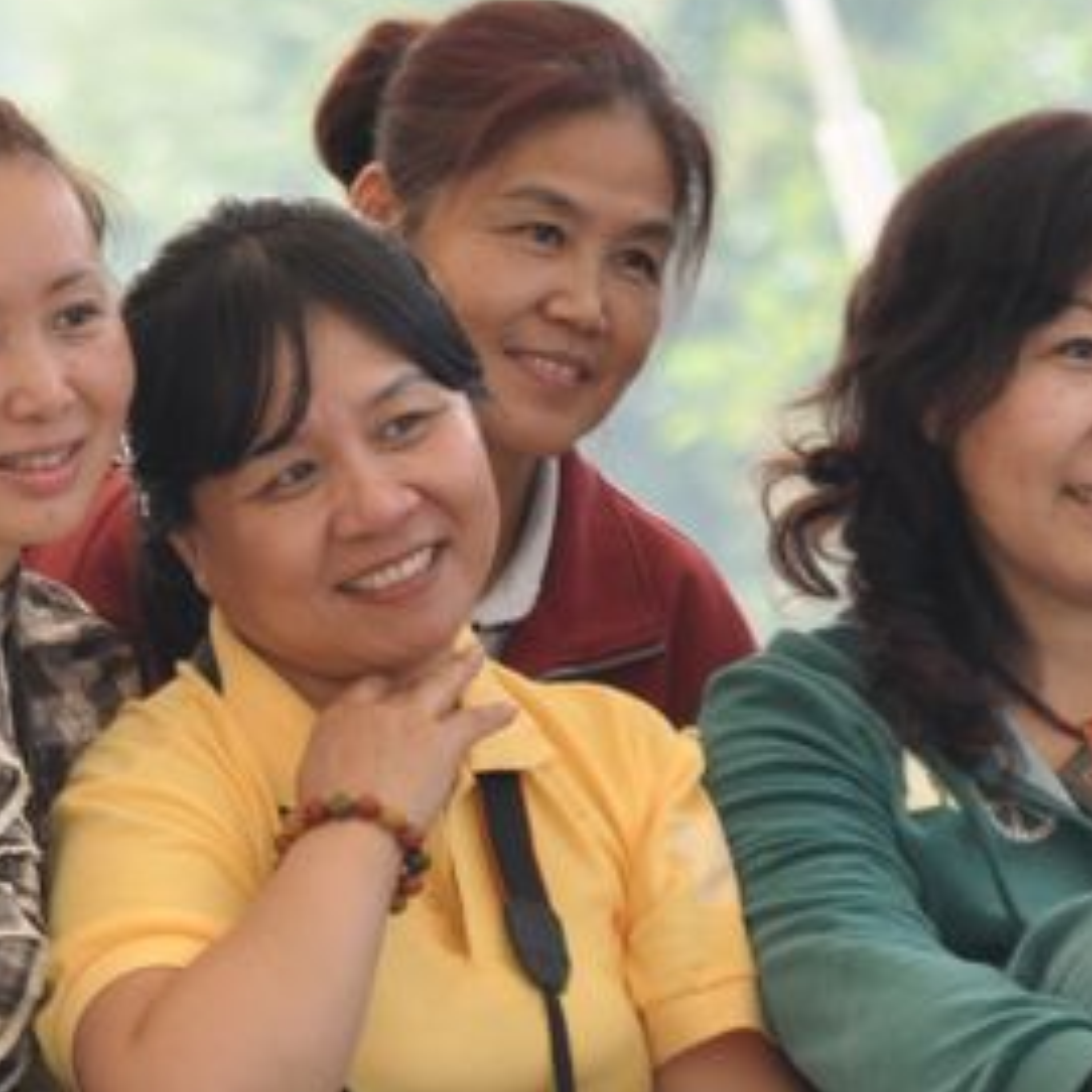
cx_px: 141
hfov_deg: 2.7
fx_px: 23077
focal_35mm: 647
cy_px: 655
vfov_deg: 2.7
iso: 200
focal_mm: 135
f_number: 6
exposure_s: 1/125
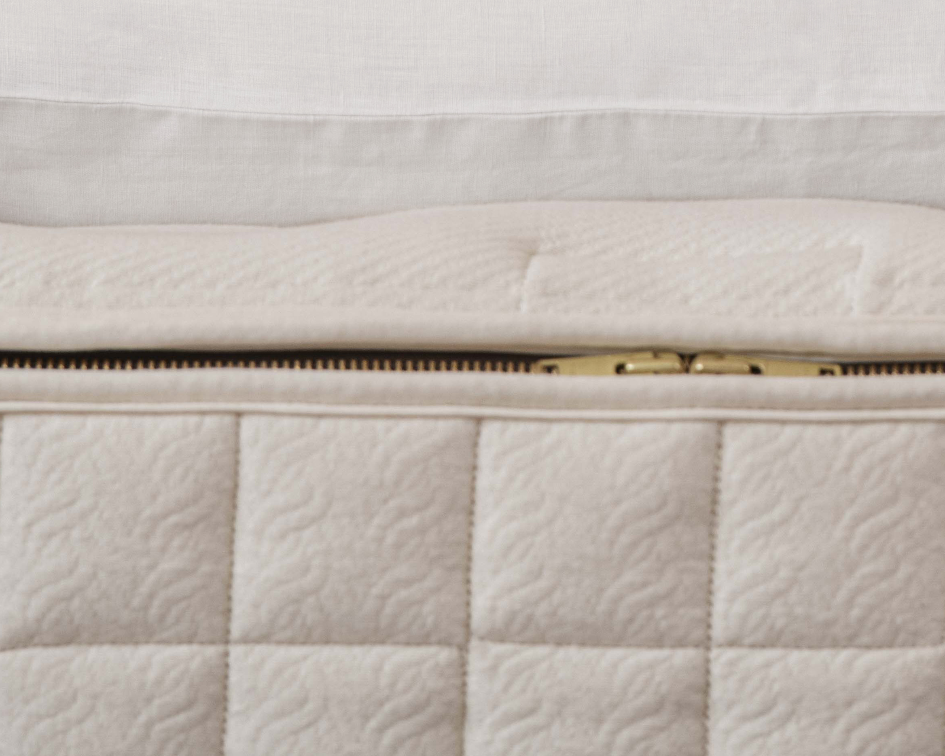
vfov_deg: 2.6
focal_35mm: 597
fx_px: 16698
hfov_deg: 3.2
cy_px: -330
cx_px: 772
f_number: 4
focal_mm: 180
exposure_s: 1/160
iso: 250
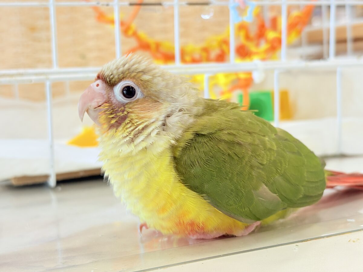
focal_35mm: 52
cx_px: 182
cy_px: 136
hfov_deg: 36.8
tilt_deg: -6.3
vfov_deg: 28.0
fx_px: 545
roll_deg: +3.9
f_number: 1.6
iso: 100
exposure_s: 1/133
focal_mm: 5.96
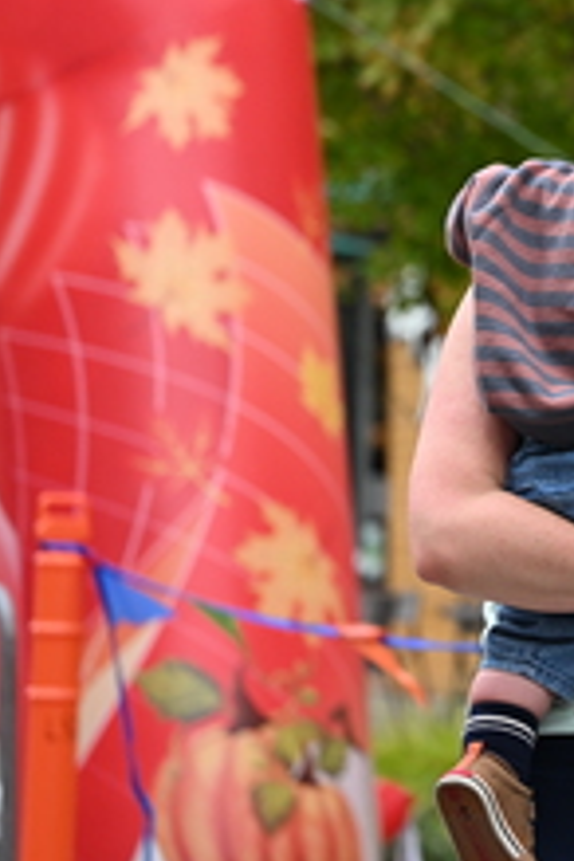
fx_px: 4209
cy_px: 202
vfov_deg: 11.6
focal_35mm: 176
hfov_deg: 7.6
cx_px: 1026
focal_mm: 70
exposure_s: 1/1600
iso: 640
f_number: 2.8
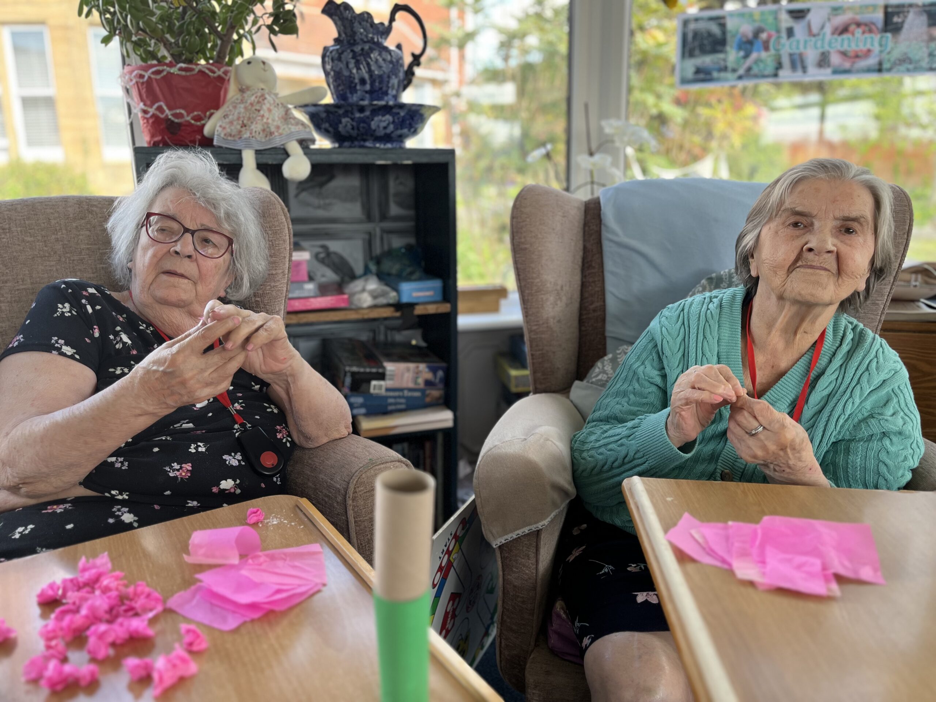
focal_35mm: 26
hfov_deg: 67.3
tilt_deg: -14.8
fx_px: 703
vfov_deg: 53.1
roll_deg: +1.1
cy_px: 351
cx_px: 468
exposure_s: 1/154
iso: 64
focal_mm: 5.1
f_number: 1.6
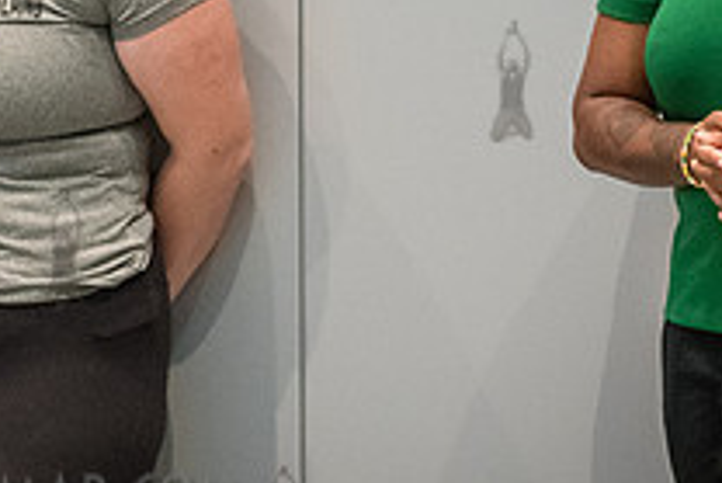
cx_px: -80
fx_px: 6743
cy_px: -16
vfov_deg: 4.1
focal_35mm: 336
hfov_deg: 6.1
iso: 6400
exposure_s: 1/250
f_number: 3.5
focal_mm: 105
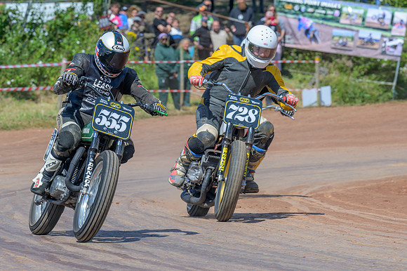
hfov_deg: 6.0
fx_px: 3888
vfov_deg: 4.0
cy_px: 155
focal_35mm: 344
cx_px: 178
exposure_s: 1/400
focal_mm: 200
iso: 110
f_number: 7.1
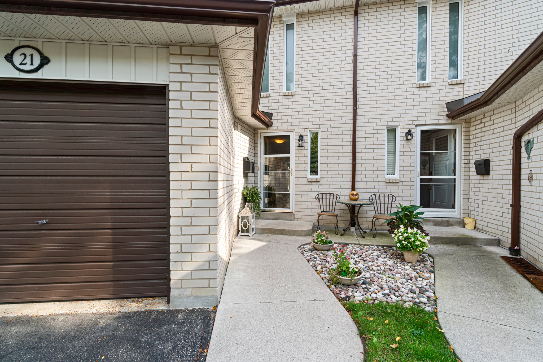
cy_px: 181
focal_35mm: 15
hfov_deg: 100.4
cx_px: 272
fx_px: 226
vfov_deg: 77.3
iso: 100
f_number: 8
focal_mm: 10
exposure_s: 1/60
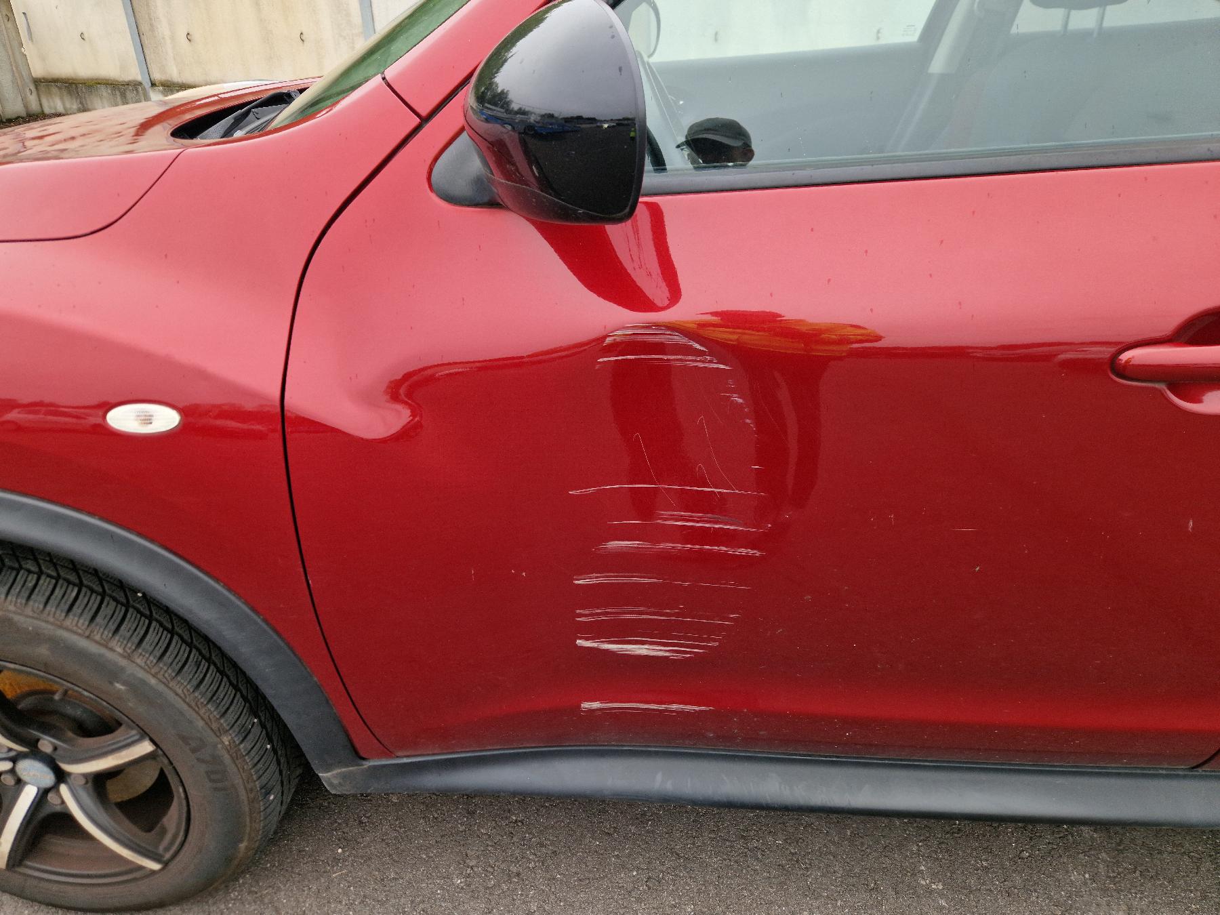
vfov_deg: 58.9
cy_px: 458
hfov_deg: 73.9
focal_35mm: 23
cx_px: 610
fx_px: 811
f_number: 1.8
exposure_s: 1/159
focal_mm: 5.4
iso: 50
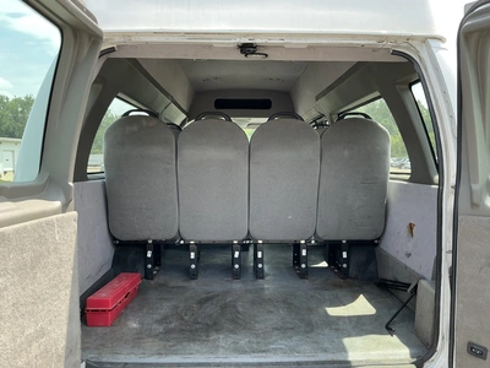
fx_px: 396
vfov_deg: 49.7
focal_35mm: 28
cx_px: 245
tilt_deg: +1.3
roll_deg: +0.6
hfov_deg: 63.4
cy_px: 184
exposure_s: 1/199
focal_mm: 3
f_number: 1.8
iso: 20
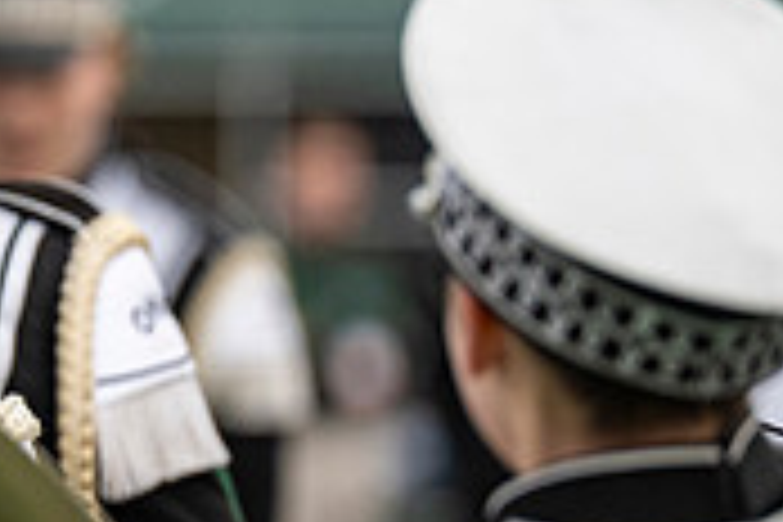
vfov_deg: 1.4
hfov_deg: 2.1
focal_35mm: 1000
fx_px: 21748
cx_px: -423
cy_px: 230
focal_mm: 200
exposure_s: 1/500
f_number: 2.8
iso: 250
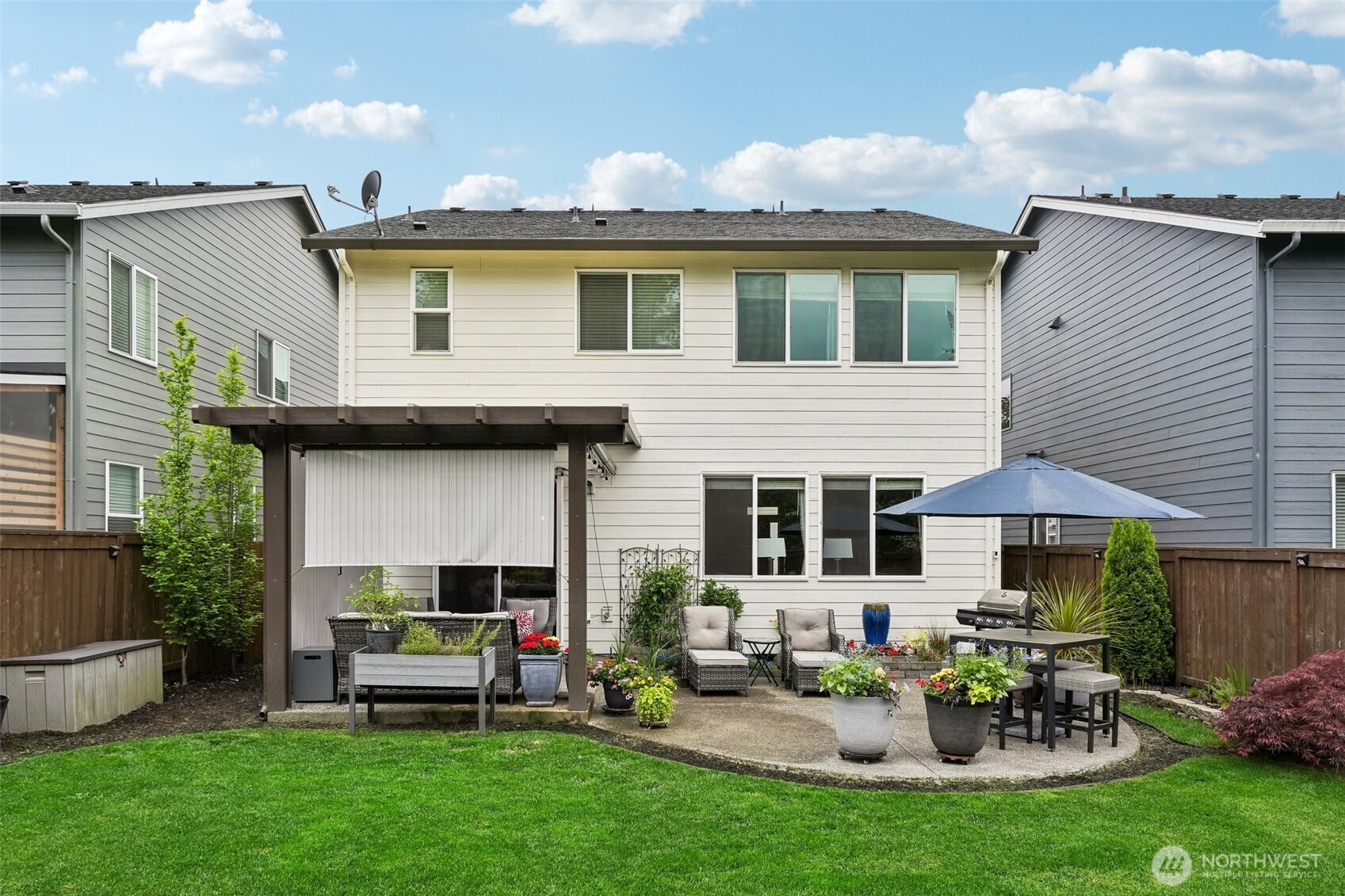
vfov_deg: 51.3
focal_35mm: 25
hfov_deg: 71.5
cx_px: 672
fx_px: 934
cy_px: 448
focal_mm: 25
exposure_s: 1/400
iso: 400
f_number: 8
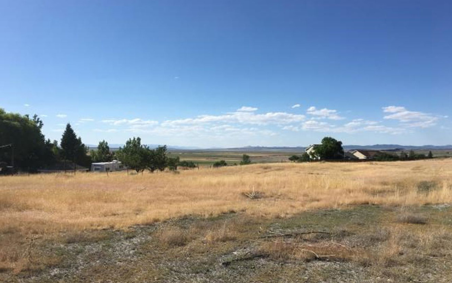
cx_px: 227
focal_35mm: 31
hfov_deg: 61.2
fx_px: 382
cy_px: 155
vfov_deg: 40.6
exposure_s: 1/2481
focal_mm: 4.15
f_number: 2.2
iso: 25
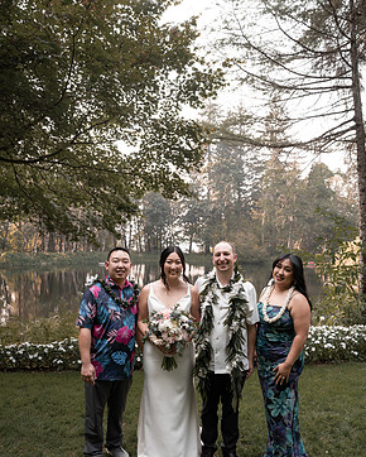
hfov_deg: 51.6
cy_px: 263
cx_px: 183
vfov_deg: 61.9
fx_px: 379
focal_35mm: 28
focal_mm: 24
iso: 200
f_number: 3.5
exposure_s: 1/320
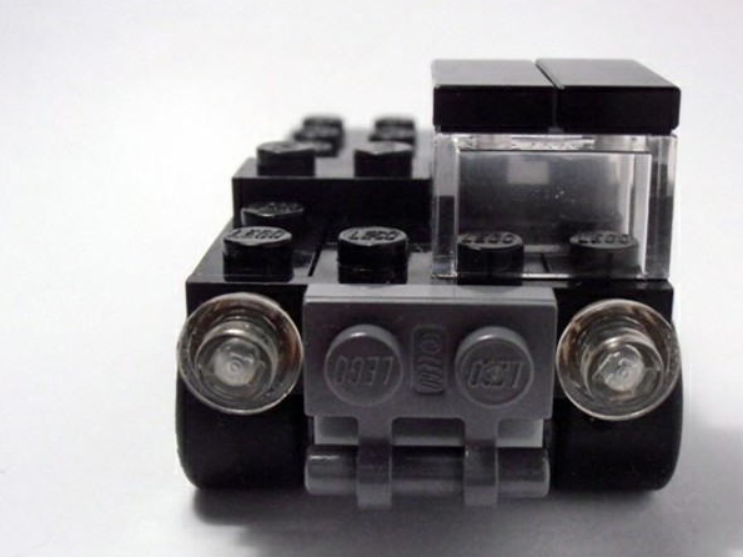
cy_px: 255
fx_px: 1202
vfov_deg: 26.1
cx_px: 445
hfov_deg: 34.2
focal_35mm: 56
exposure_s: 1/80
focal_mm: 6.61
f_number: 3.9
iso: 80
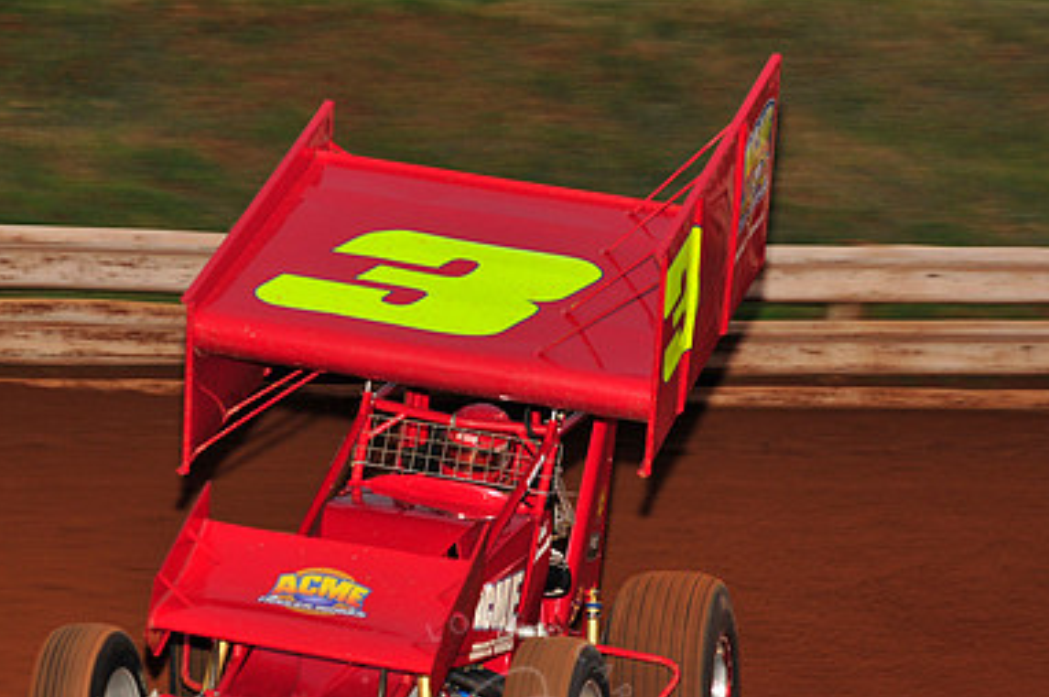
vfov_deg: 6.2
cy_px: 524
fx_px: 6405
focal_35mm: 220
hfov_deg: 9.4
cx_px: 489
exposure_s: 1/320
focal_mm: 145
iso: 800
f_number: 5.6
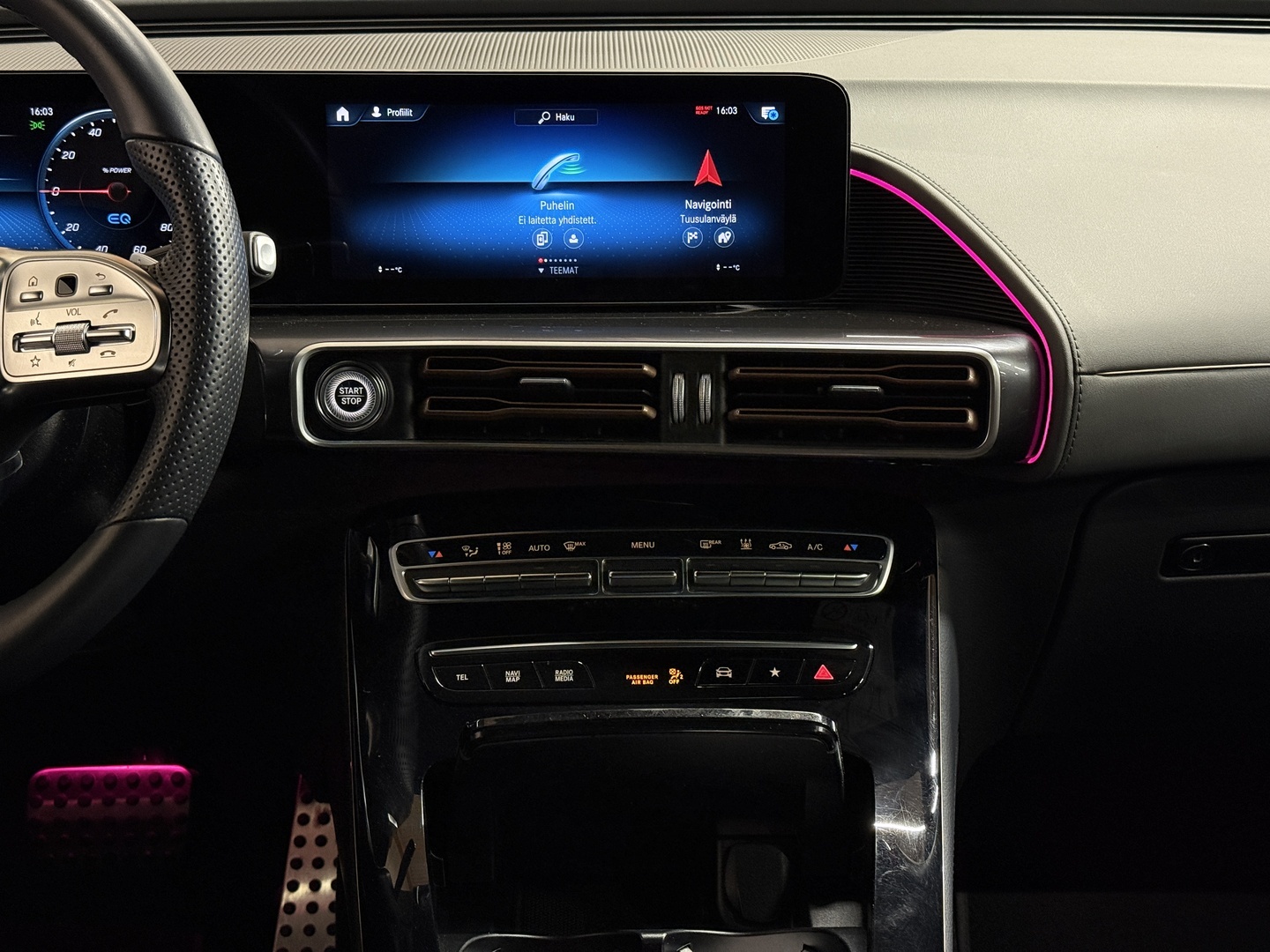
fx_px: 1761
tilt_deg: -17.3
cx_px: 635
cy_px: 476
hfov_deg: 39.7
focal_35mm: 48
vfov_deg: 30.3
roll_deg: +0.5
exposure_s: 1/40
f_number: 1.78
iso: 320
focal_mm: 6.76
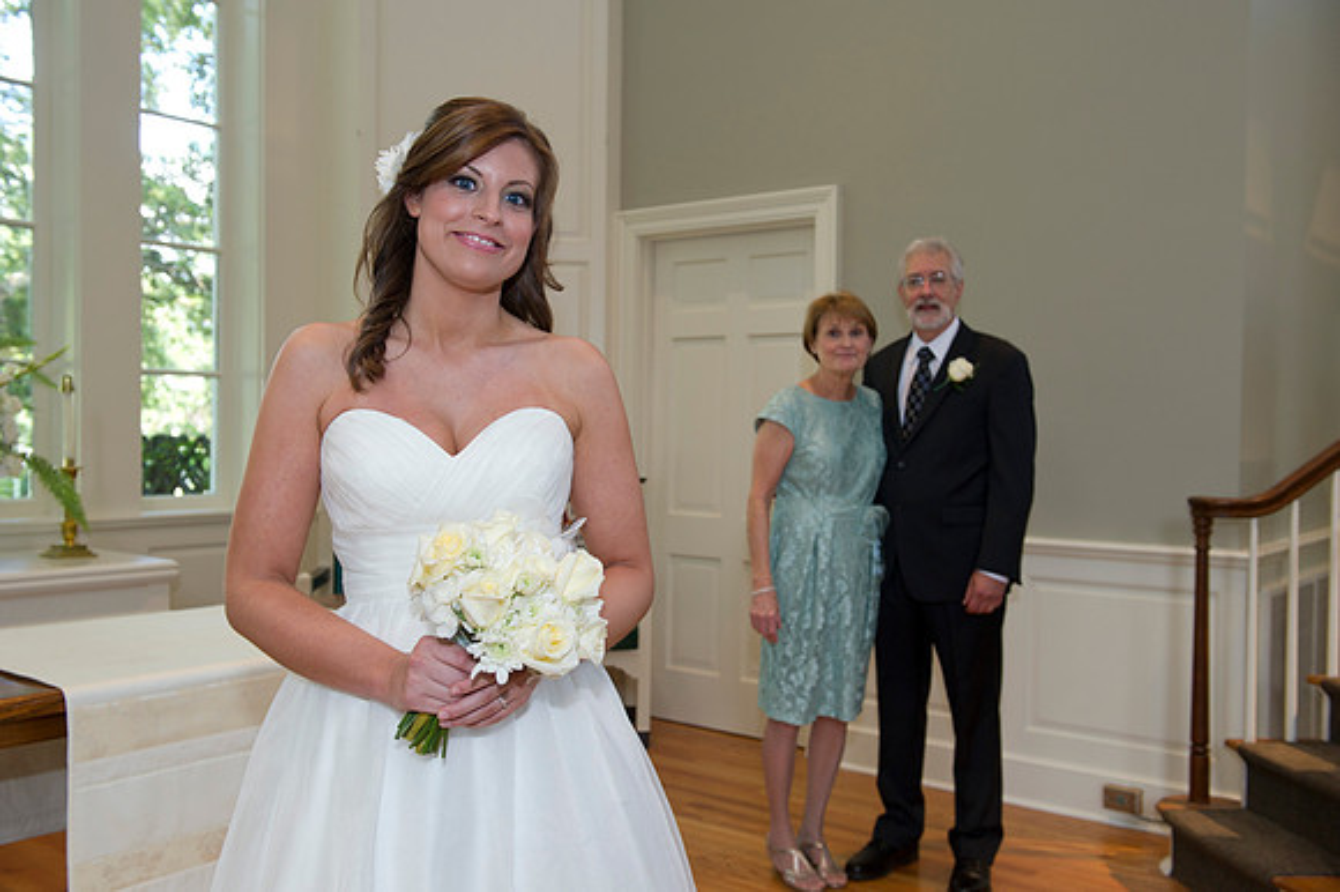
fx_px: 1302
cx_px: 670
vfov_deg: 37.8
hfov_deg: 54.5
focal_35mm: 35
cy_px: 446
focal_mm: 35
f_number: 5
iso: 800
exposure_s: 1/125
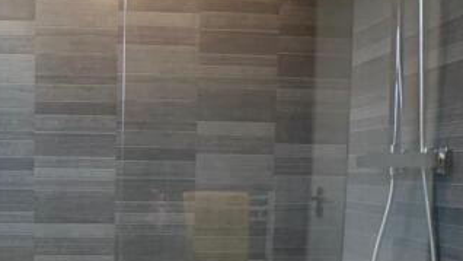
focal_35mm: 58
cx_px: 84
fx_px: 712
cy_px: 217
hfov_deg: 34.7
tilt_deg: -6.1
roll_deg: +0.4
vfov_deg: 20.5
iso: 125
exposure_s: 1/50
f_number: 1.8
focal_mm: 3
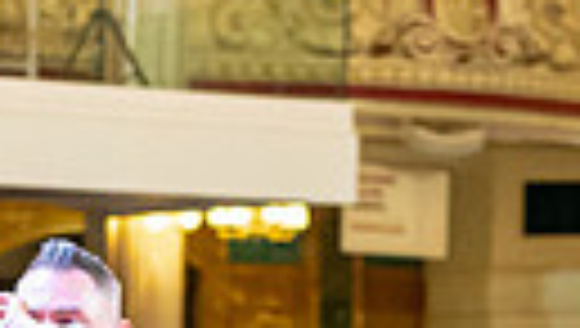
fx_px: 3342
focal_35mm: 217
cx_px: -34
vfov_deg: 5.5
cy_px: 652
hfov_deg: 9.8
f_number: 2.2
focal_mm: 39
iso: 4000
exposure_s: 1/640
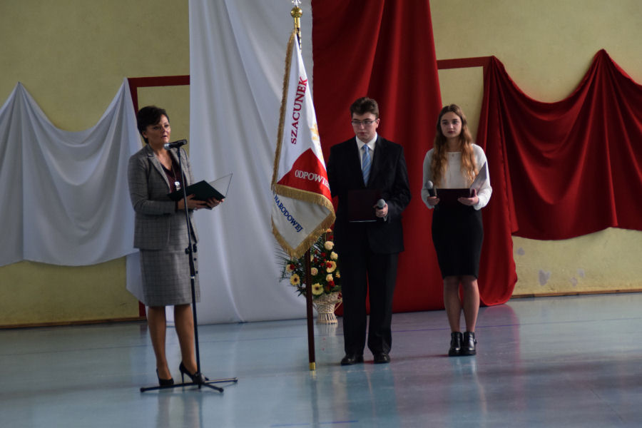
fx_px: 2621
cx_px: 321
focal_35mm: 147
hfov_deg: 14.0
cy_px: 214
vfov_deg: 9.3
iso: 2000
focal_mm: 98
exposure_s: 1/500
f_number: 5.6
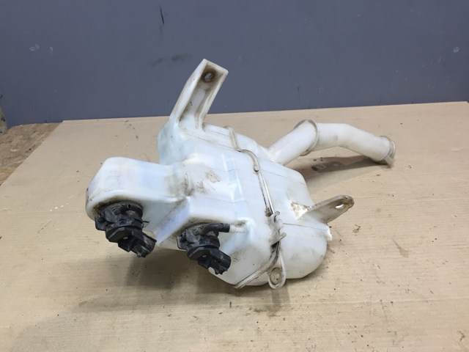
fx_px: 393
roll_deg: +0.8
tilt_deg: -30.2
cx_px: 234
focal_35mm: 29
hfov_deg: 61.7
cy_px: 176
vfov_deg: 48.2
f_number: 2.2
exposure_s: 1/33
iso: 40
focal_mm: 4.15
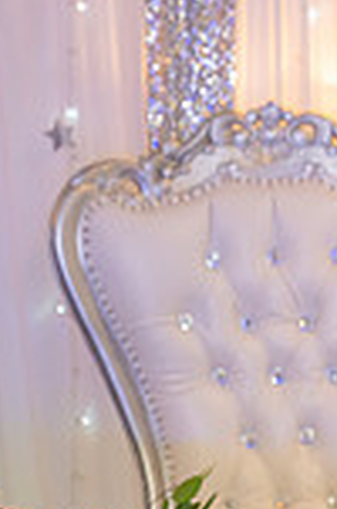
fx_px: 4218
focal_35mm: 299
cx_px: 896
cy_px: 443
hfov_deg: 4.4
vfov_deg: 6.9
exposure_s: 1/200
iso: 1000
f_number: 3.2
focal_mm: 70
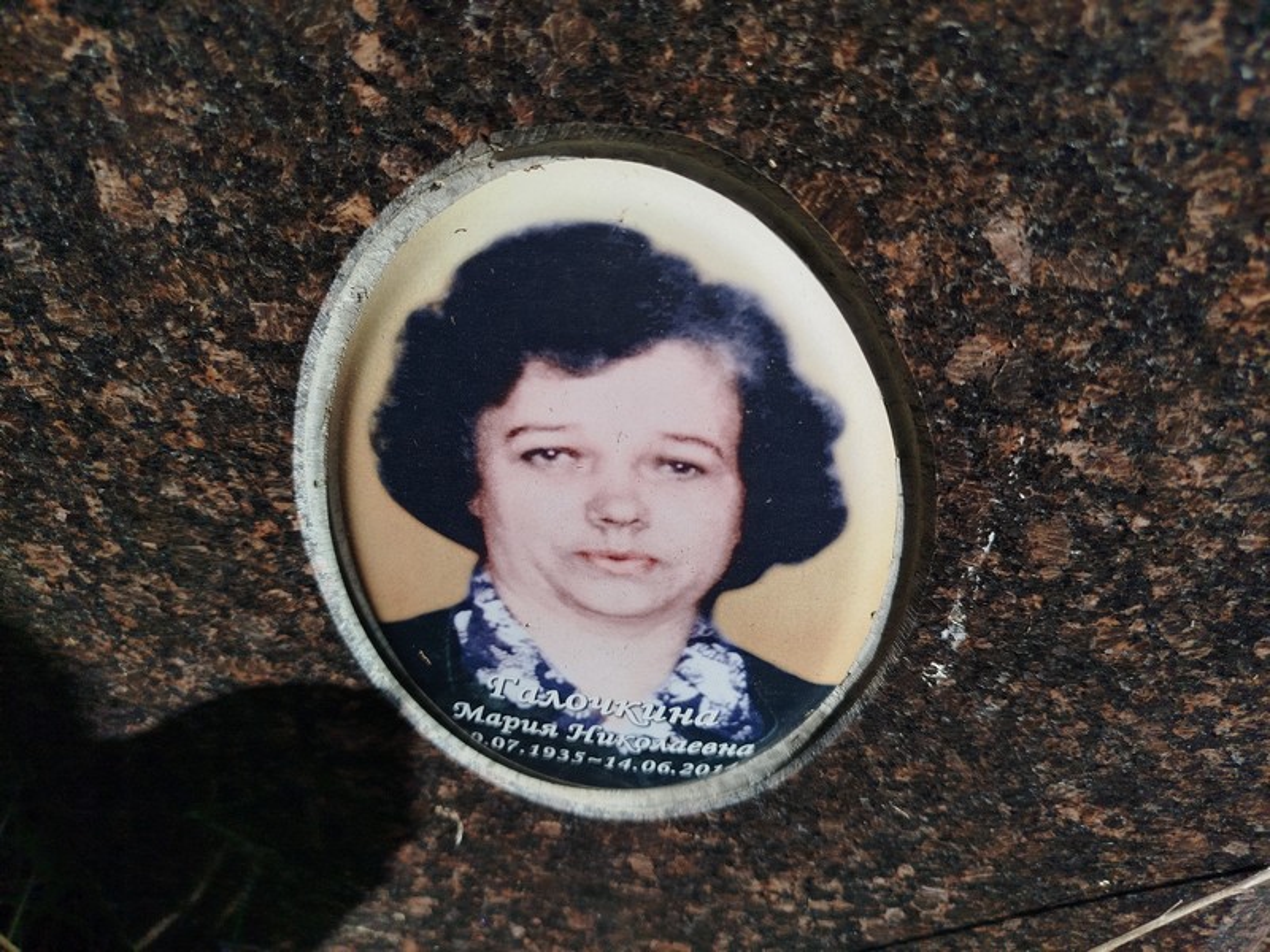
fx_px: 881
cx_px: 635
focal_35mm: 24
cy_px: 476
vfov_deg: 56.8
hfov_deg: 71.6
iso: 50
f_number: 1.7
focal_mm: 5.31
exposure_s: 1/1079
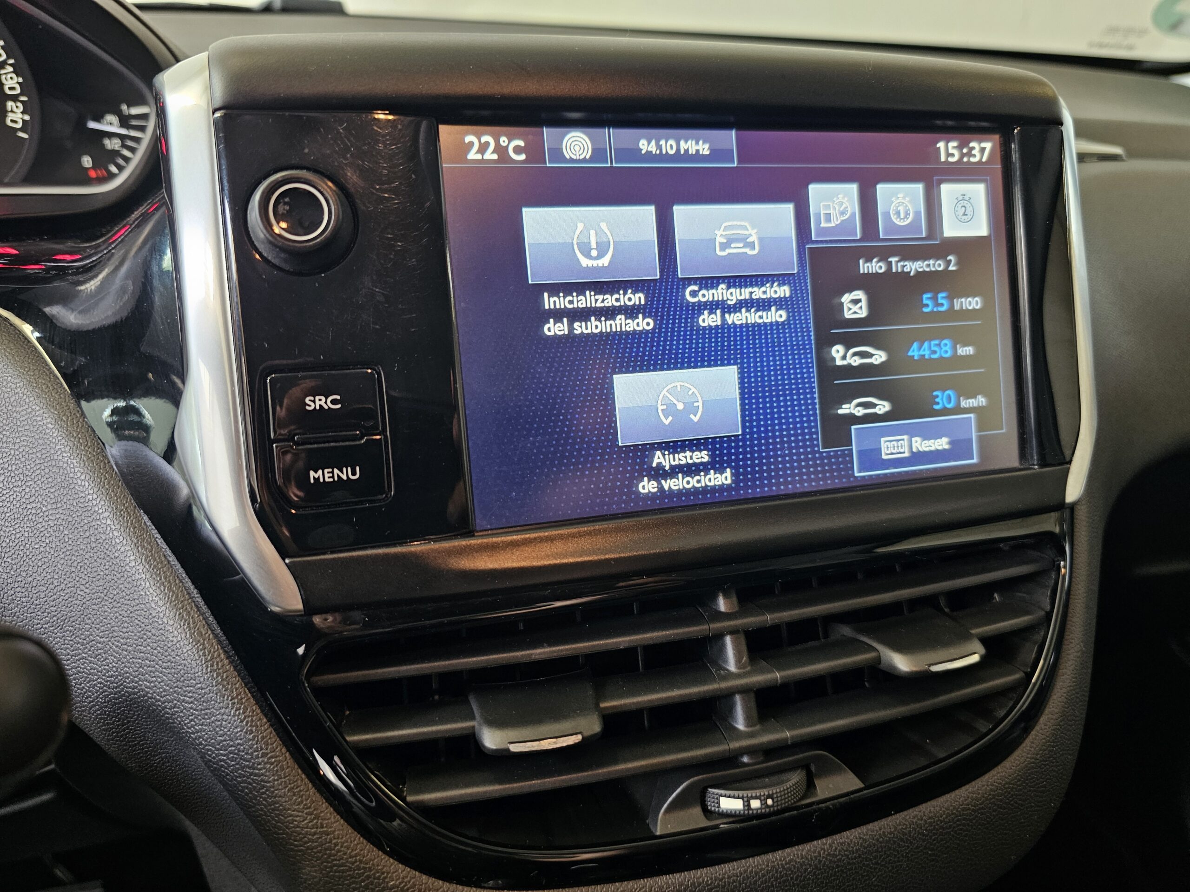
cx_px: 595
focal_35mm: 23
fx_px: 791
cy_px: 446
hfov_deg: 73.9
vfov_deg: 58.9
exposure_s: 1/50
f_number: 1.7
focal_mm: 6.3
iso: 320
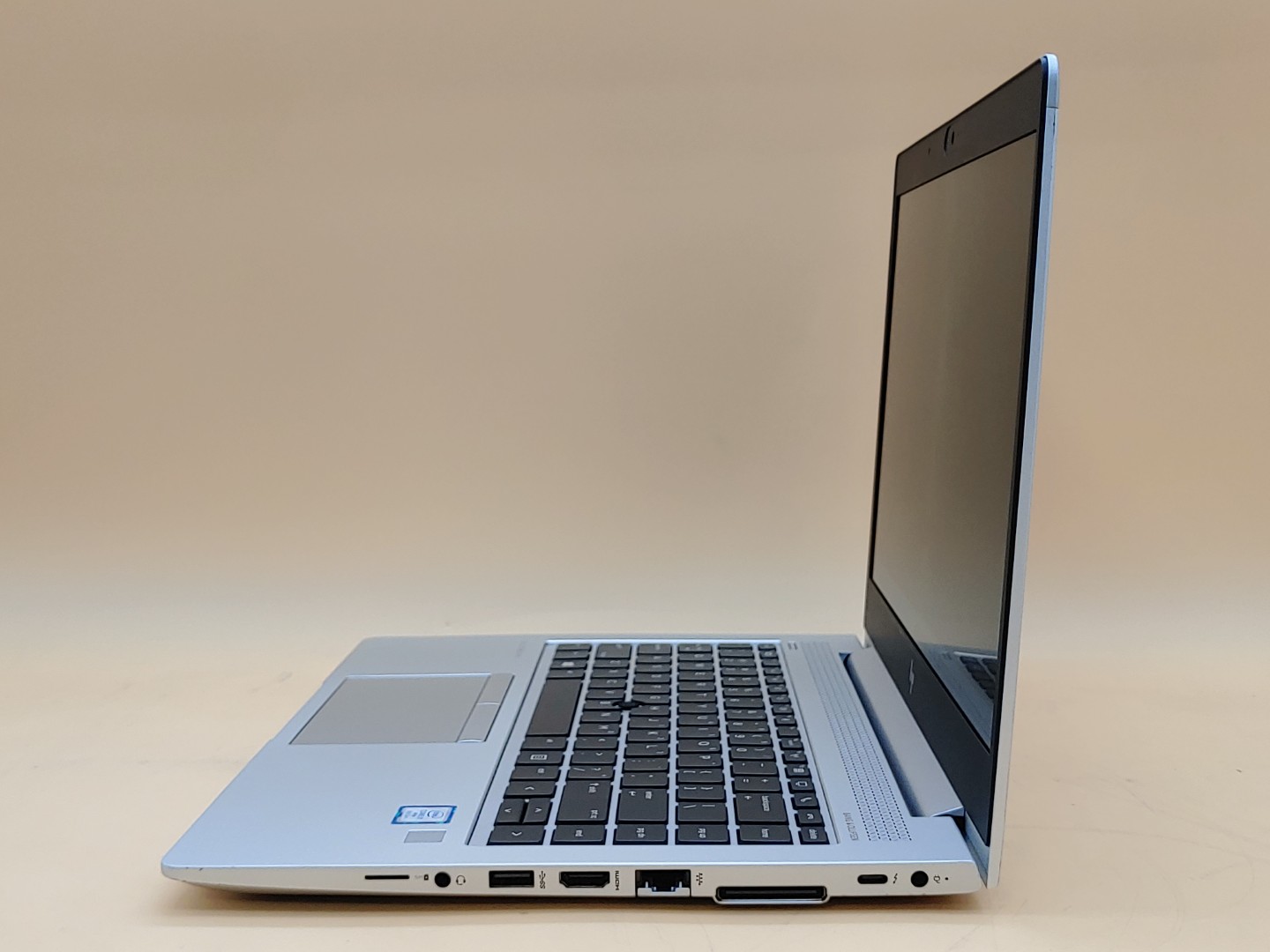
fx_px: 1614
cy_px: 476
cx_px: 635
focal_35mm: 44
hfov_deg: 42.9
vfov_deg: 32.9
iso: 50
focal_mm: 4.36
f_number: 1.8
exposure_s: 1/158
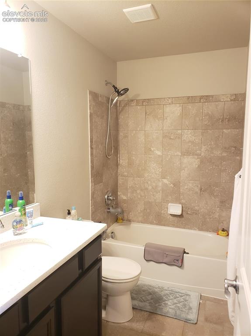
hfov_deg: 53.0
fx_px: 252
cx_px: 126
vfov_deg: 67.3
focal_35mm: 26
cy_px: 168
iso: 500
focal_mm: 4.3
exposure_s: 1/60
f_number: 2.4
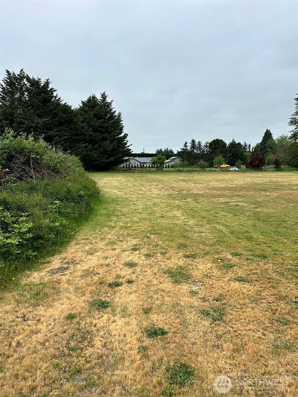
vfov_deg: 67.3
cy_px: 198
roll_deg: +0.5
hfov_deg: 53.1
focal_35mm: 26
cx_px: 149
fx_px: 298
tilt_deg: -5.7
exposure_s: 1/4444
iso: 50
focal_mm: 5.7
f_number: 1.5
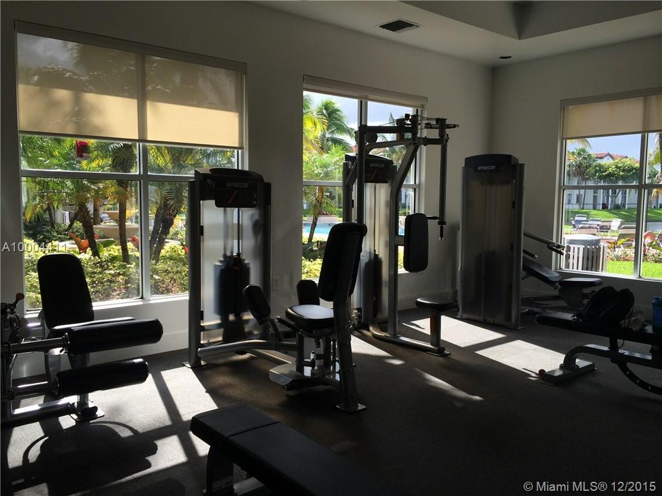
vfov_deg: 46.8
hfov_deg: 60.0
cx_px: 331
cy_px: 248
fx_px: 574
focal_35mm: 30
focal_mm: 4.12
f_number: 2.2
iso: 32
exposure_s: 1/604
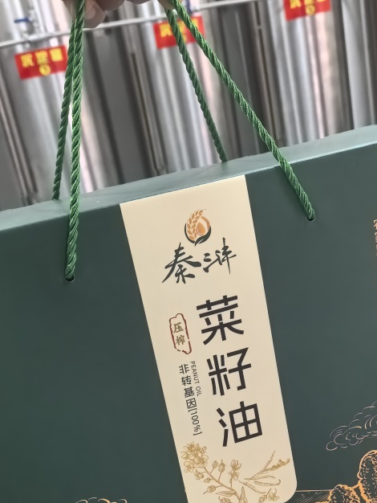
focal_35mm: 46
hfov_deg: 31.5
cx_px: 193
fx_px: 668
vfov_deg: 40.5
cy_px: 352
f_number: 2.8
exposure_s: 1/100
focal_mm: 5.75
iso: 1000
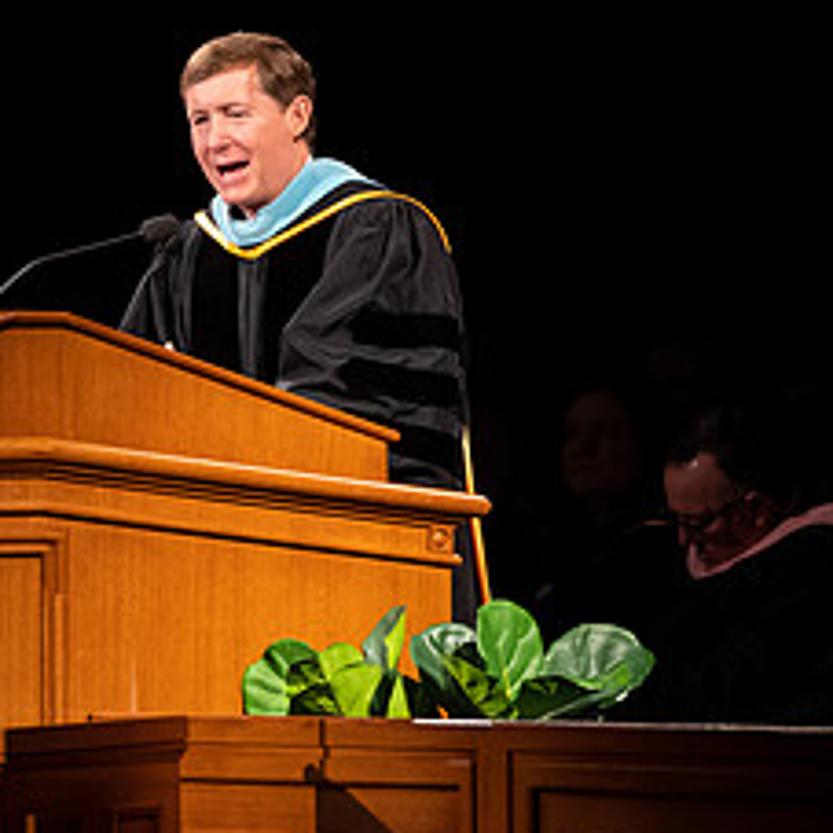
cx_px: -297
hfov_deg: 3.0
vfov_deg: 3.0
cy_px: 519
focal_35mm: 588
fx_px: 16008
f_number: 2.8
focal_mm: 200
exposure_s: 1/200
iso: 1250
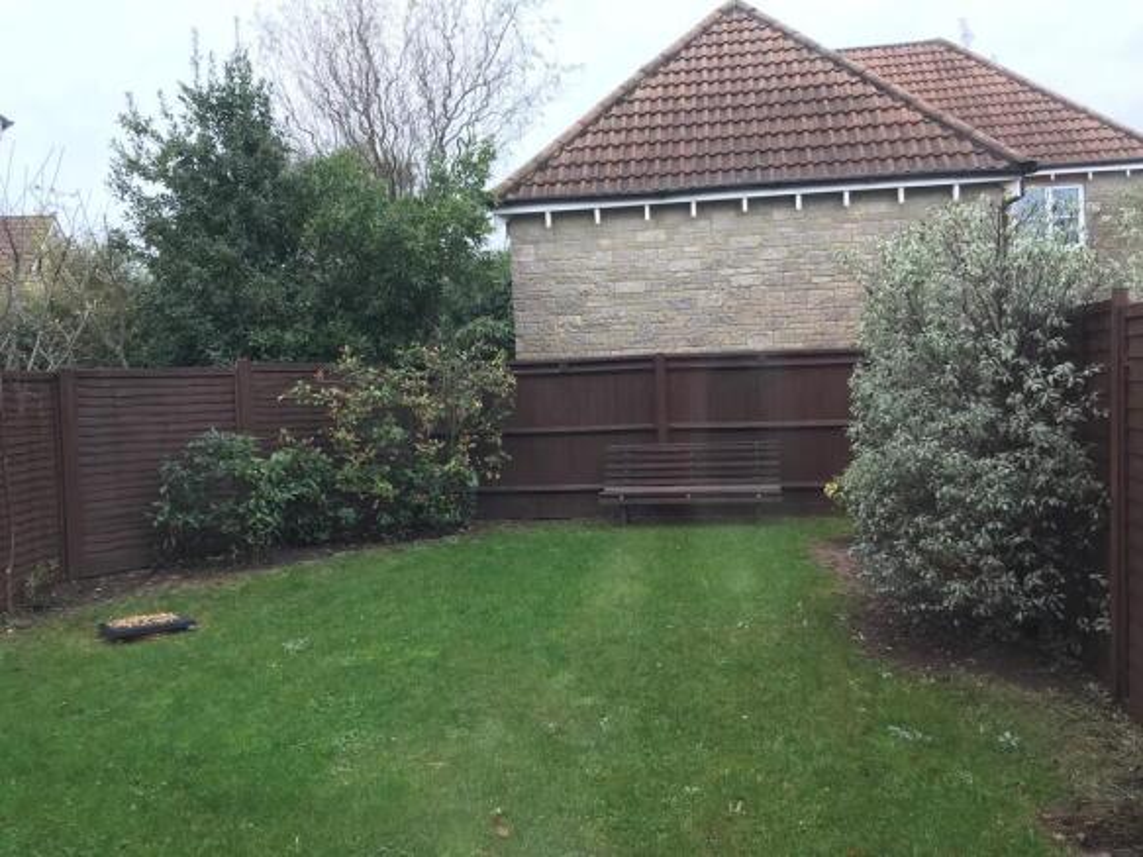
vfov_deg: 49.7
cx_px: 572
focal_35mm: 28
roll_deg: +1.9
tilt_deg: -2.0
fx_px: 924
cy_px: 428
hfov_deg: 63.5
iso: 25
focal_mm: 3.99
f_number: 1.8
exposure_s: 1/100
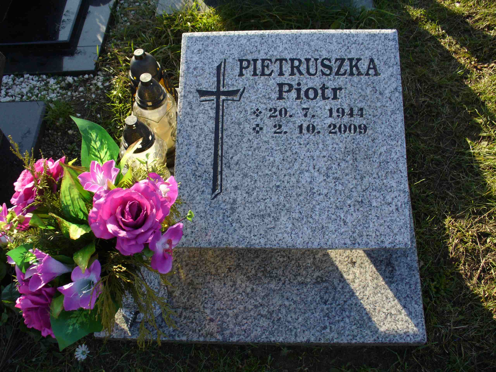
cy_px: 186
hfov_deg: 50.1
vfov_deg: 38.7
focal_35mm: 37
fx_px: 530
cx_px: 248
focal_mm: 6.1
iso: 80
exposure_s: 1/400
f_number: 2.8
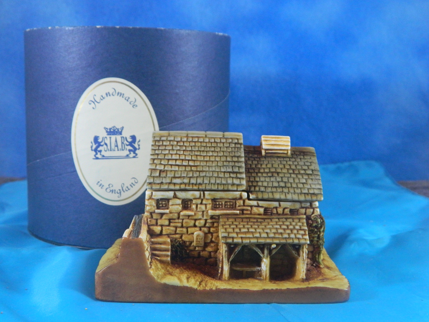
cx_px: 214
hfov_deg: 40.4
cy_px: 161
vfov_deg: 30.9
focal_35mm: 47
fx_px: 582
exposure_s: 1/40
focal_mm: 8.4
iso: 400
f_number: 3.6
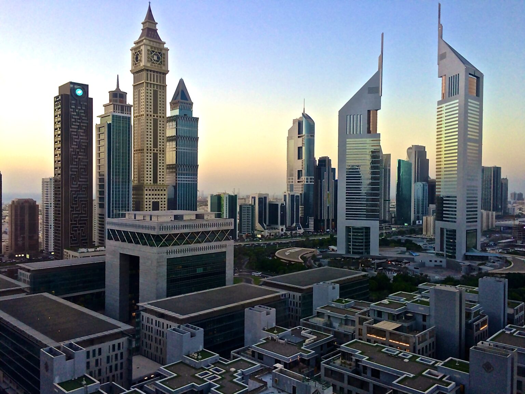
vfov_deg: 48.2
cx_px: 262
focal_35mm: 29
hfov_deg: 61.7
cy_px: 197
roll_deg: +0.2
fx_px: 440
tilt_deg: -2.5
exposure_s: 1/30
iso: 64
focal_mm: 4.15
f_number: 2.2
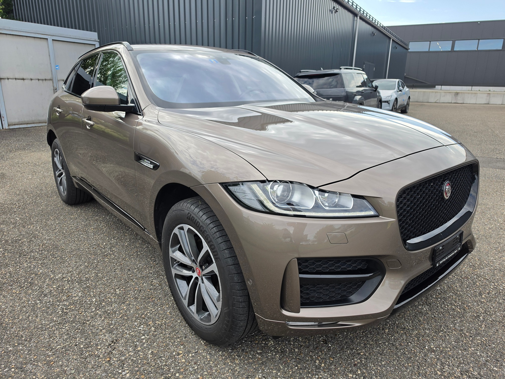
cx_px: 252
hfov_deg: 73.9
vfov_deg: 58.9
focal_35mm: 23
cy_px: 190
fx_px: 336
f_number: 1.4
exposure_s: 1/1746
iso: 64
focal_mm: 6.5
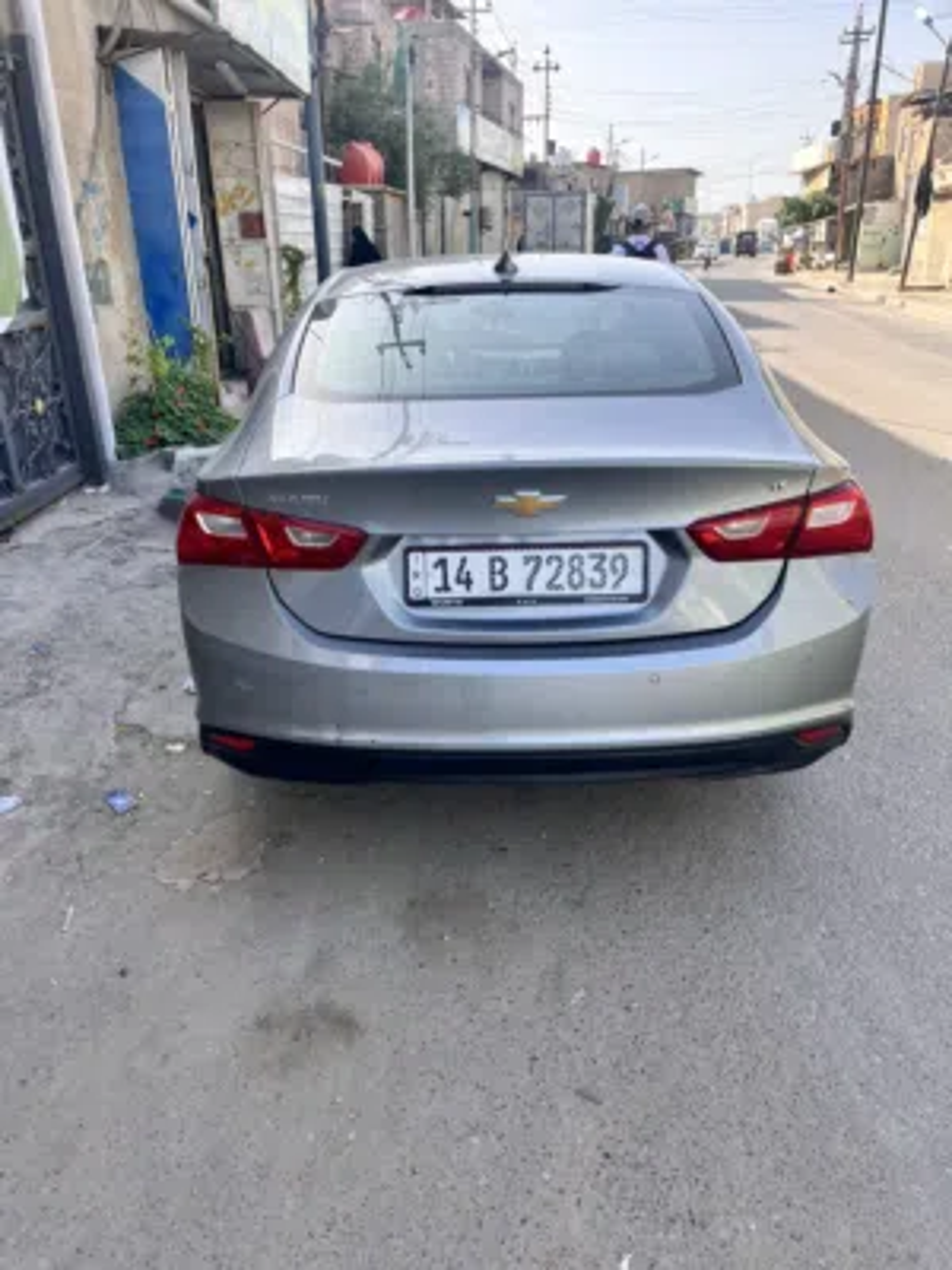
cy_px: 635
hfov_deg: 53.1
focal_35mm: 26
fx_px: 953
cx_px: 476
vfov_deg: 67.3
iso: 50
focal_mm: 5.1
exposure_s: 1/810
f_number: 1.6
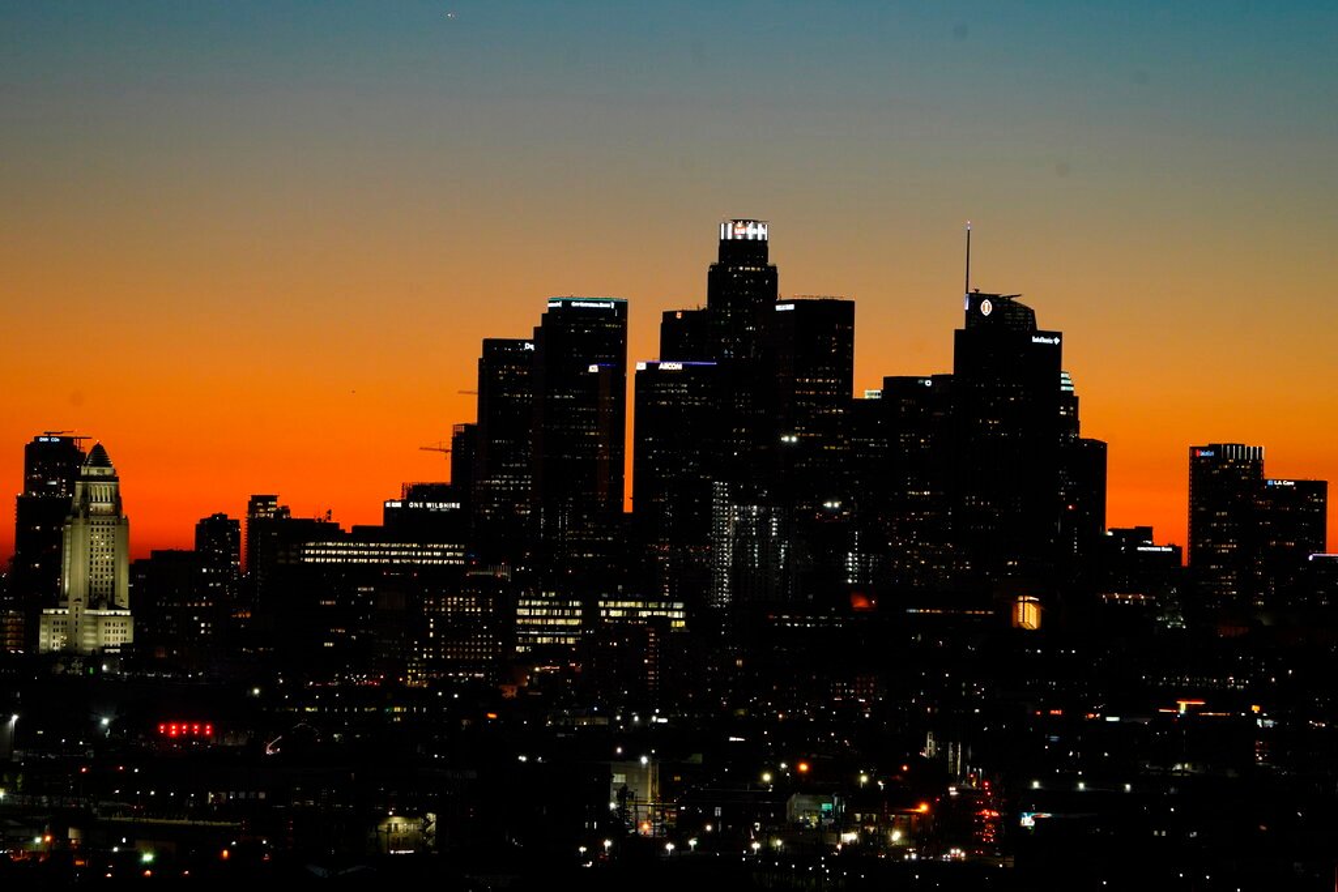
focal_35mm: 200
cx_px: 669
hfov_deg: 10.3
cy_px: 446
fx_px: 7434
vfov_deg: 6.9
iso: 2500
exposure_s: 1/15
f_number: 8
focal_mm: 200
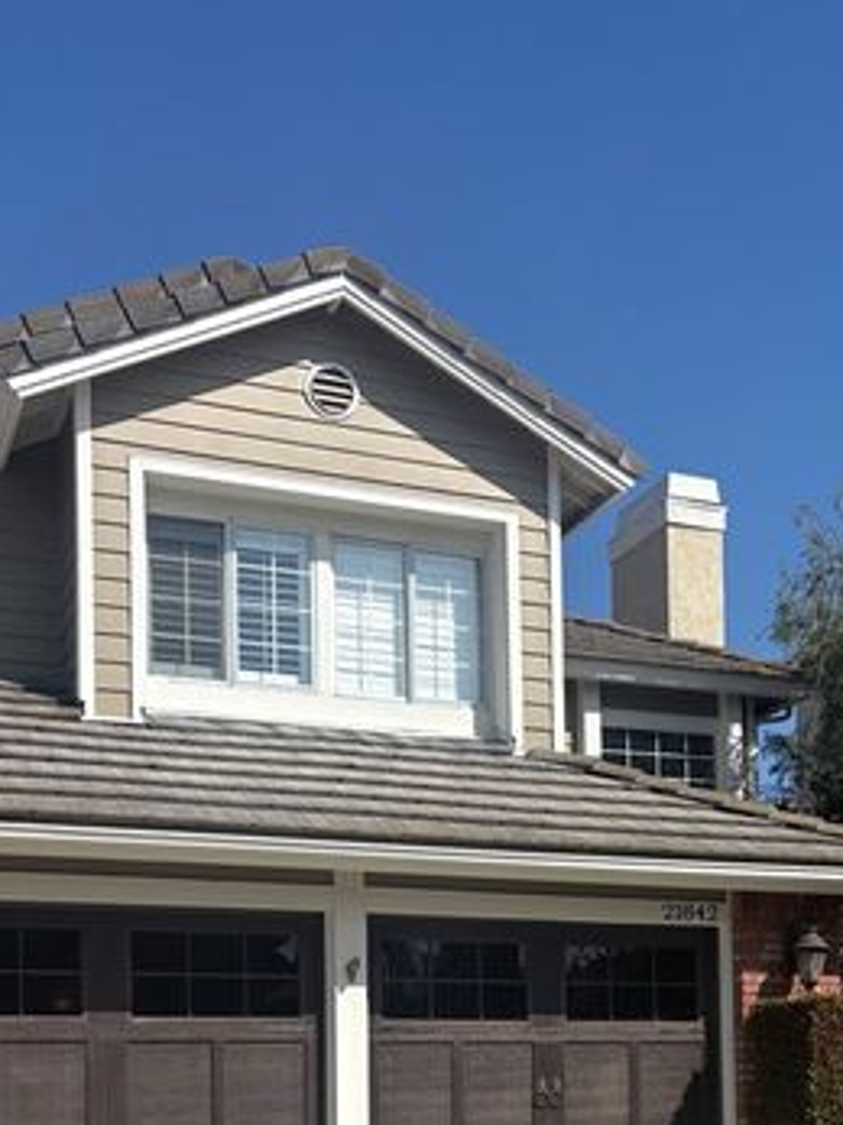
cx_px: 590
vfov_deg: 35.8
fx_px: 1625
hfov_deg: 28.8
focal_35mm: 50
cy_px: 1026
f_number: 1.6
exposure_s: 1/5348
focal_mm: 5.96
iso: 50
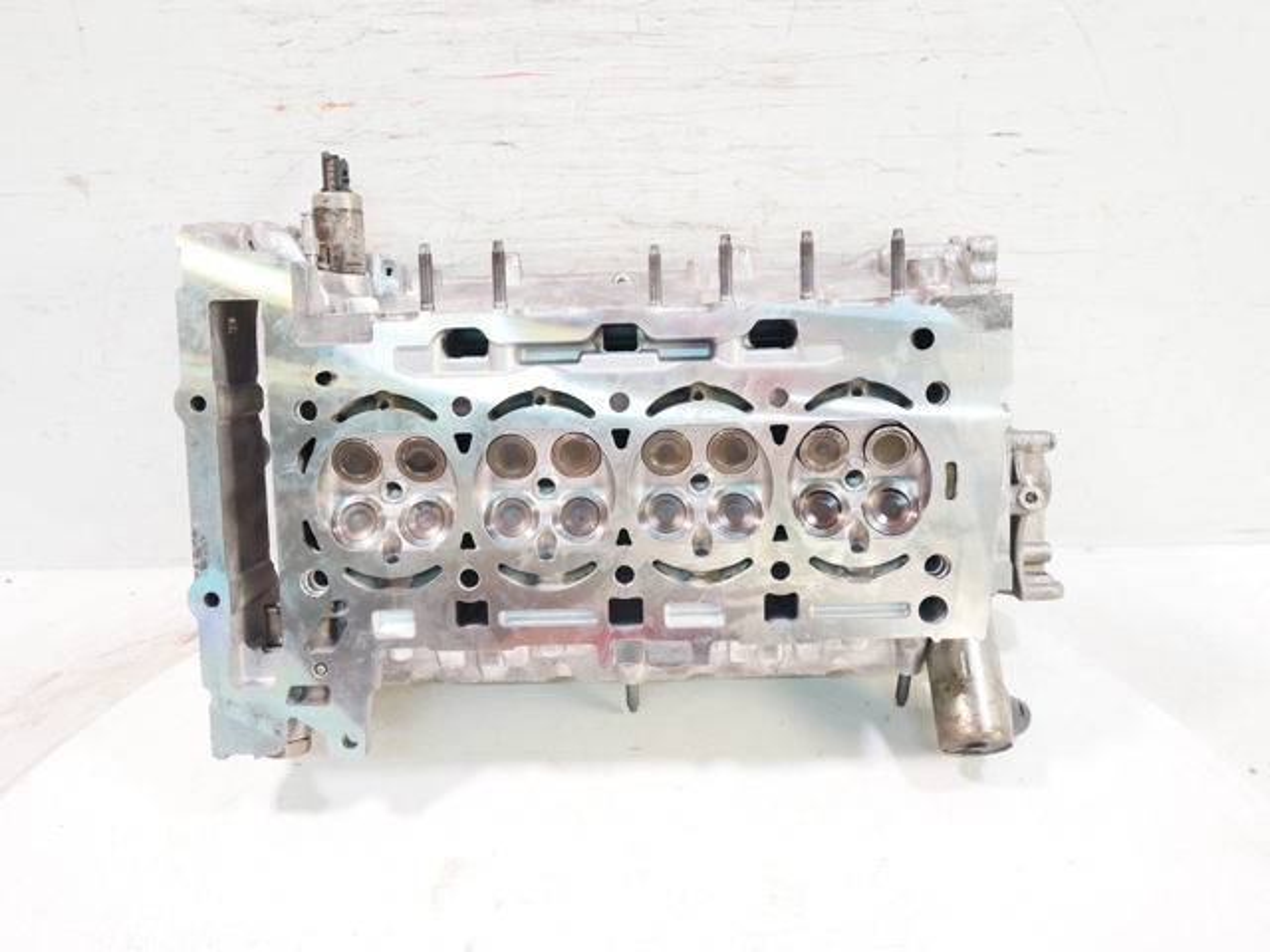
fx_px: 1101
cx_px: 635
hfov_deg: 60.0
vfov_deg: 46.8
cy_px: 476
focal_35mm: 30
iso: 1250
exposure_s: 1/60
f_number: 3.8
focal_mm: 15
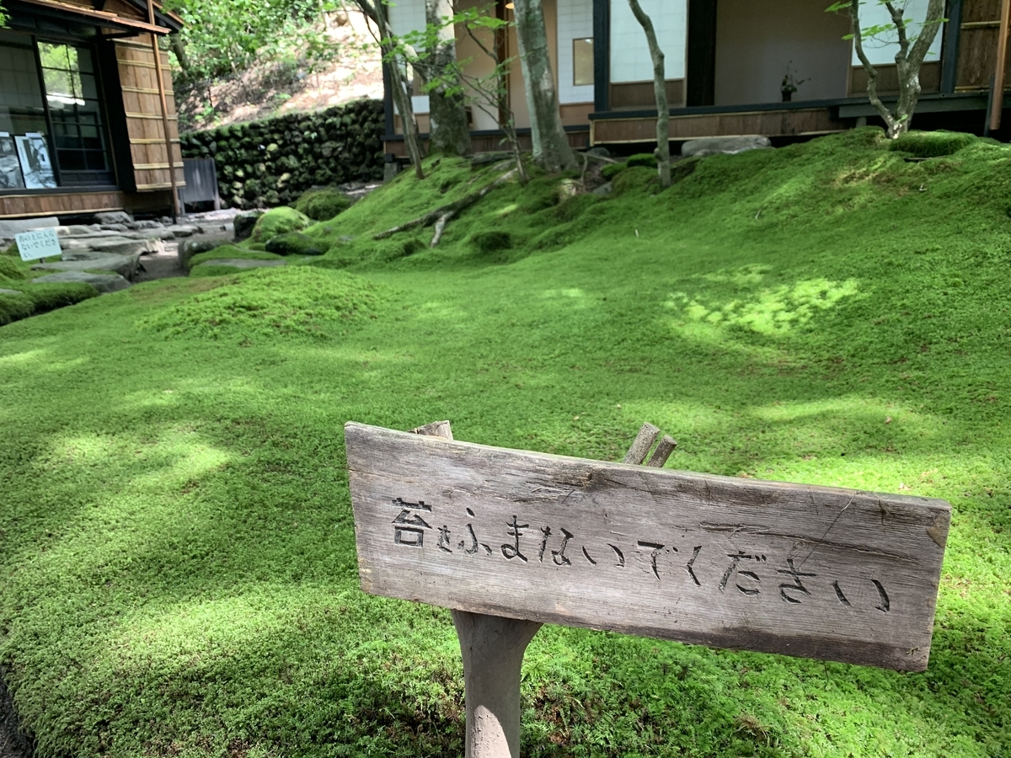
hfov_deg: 67.3
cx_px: 506
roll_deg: +2.6
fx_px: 759
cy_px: 379
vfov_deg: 53.1
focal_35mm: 26
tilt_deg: -12.5
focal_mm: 4.25
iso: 100
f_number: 1.8
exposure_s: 1/102
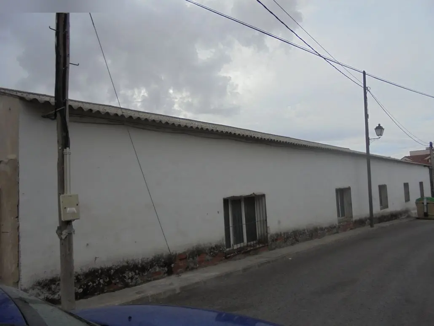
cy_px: 163
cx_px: 217
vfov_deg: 53.1
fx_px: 326
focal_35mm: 26
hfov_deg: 67.3
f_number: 11.5
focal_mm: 4.6
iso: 100
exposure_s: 1/125
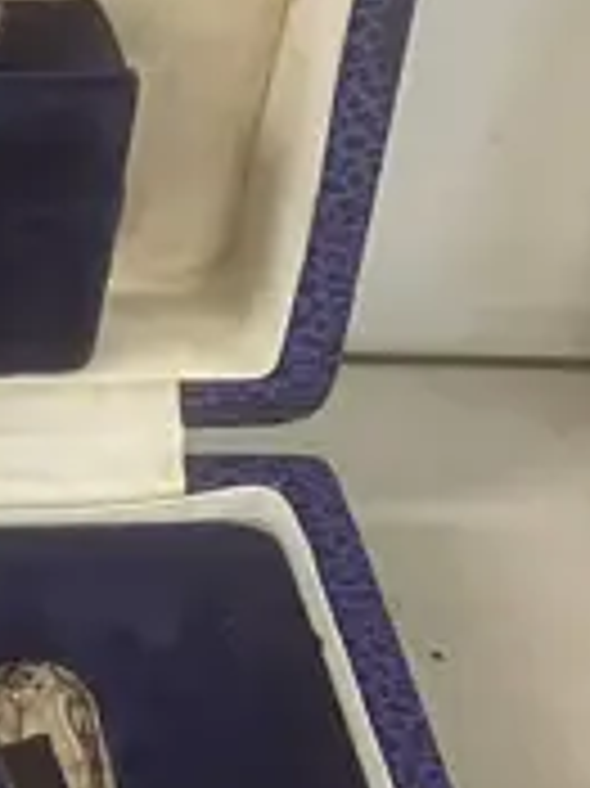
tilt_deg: -40.9
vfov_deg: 12.1
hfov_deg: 8.3
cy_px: 441
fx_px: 3732
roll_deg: -0.1
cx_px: -842
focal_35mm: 164
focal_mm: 3.99
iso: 250
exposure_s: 1/33
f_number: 1.8
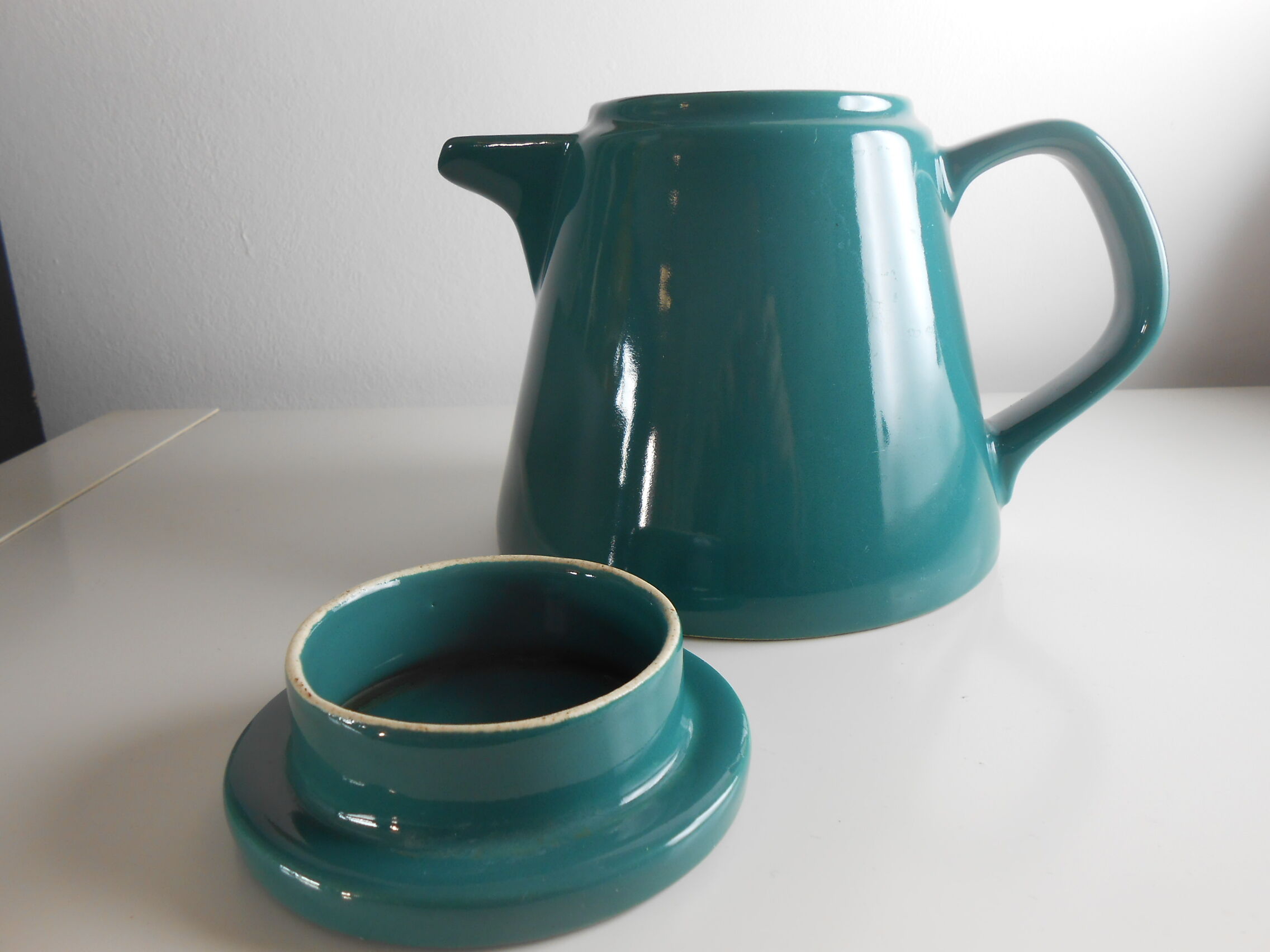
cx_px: 635
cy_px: 476
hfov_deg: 67.3
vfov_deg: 53.1
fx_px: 954
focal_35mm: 26
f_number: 3.5
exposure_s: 1/30
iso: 100
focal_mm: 4.6
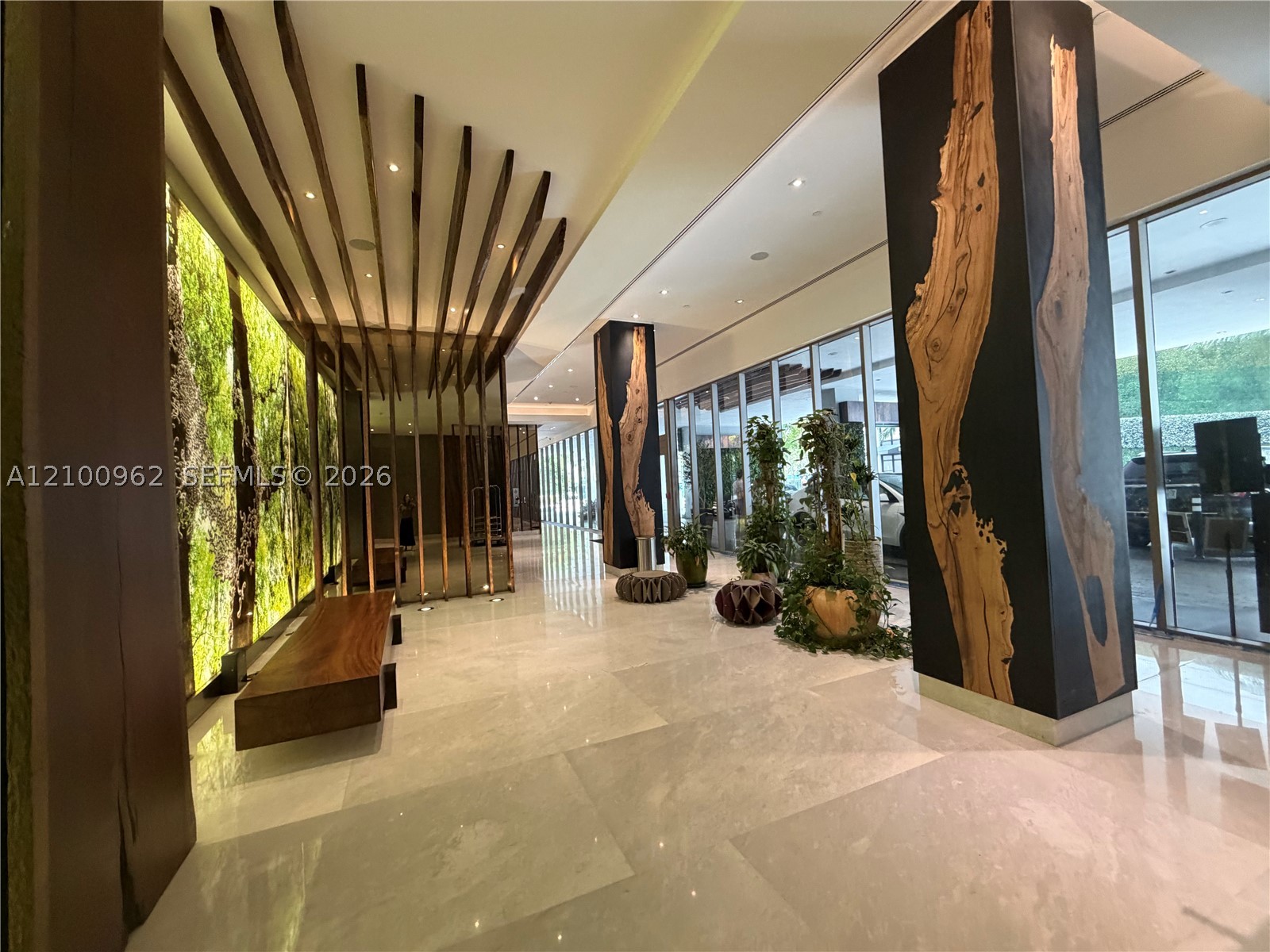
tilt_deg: +2.2
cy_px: 476
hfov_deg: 102.1
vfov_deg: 85.7
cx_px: 635
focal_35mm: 14
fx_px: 514
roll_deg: +3.7
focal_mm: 2.22
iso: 400
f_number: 2.2
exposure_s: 1/60
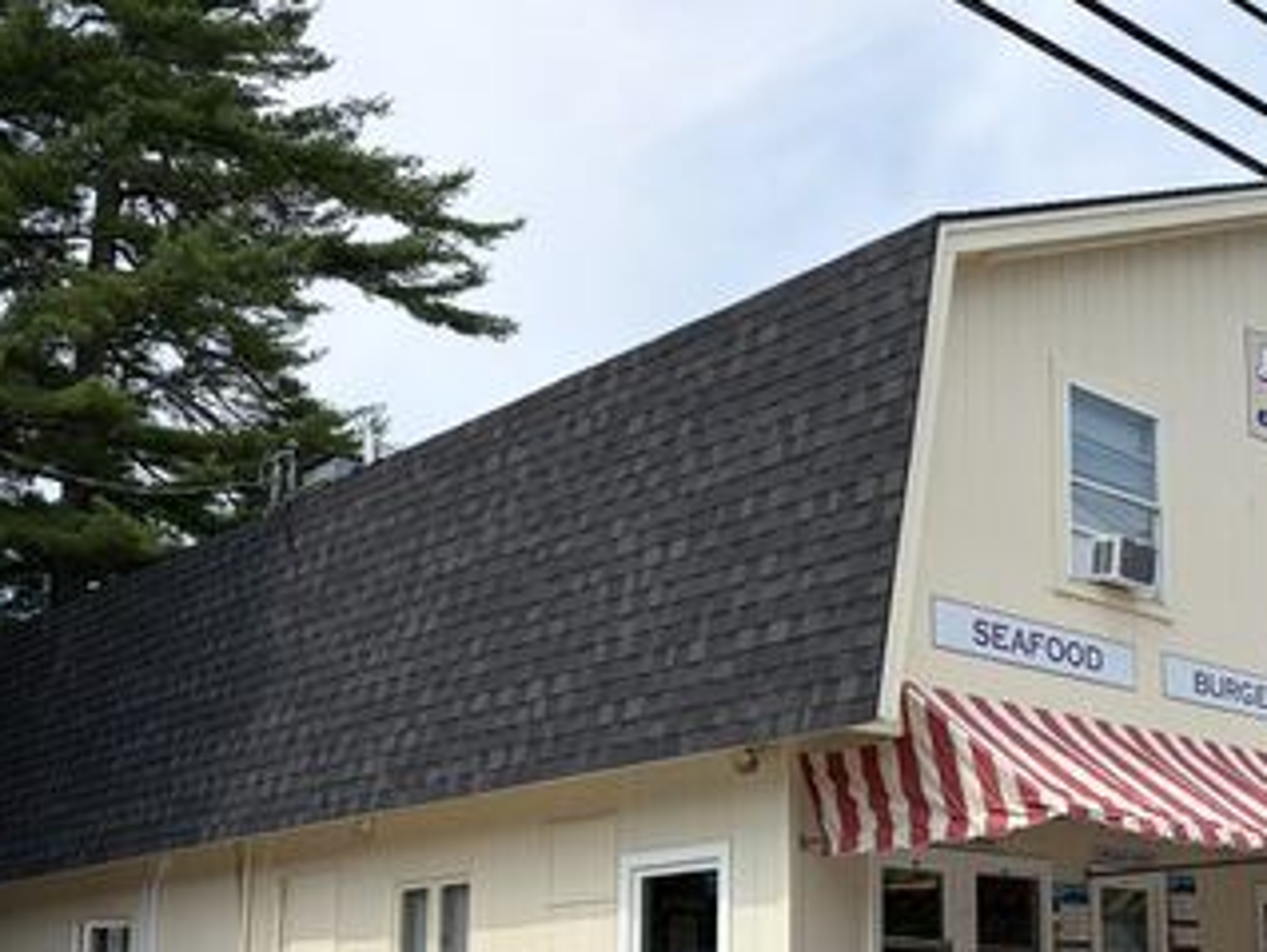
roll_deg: +0.7
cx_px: 920
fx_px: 1795
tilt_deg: +8.7
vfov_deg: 29.0
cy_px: 765
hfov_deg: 38.1
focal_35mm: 49
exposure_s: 1/2747
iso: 50
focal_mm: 5.96
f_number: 1.6
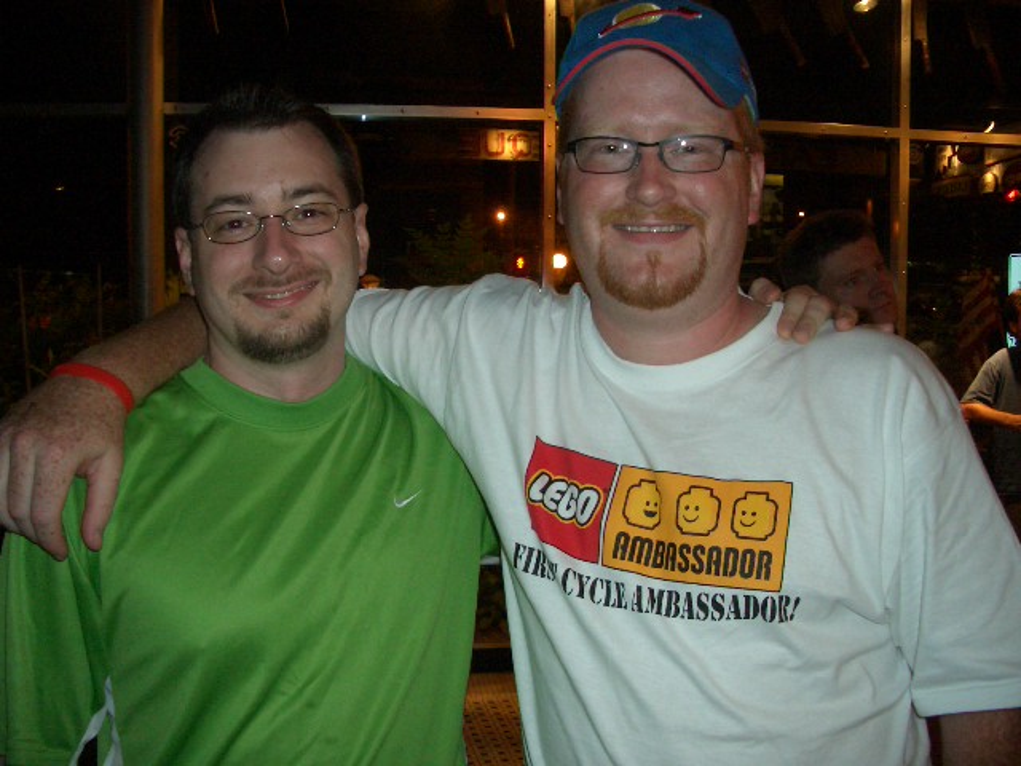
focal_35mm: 35
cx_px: 510
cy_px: 383
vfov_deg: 40.7
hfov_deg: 52.6
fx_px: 1032
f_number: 2.6
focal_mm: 5.8
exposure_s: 1/60
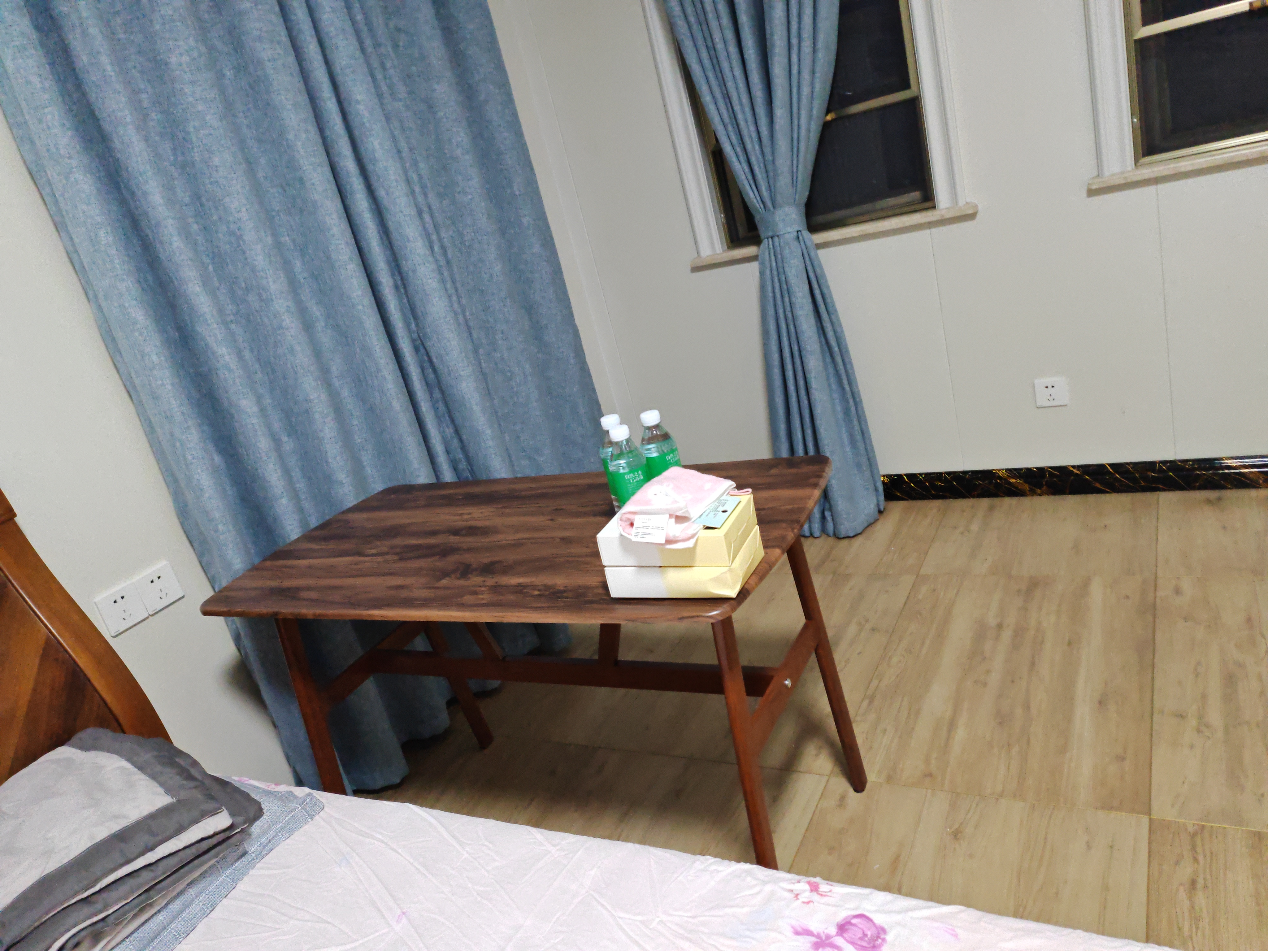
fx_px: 916
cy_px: 476
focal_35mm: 25
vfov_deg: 54.9
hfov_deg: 69.4
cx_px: 634
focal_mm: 5.3
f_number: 1.9
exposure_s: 1/68
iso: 1250
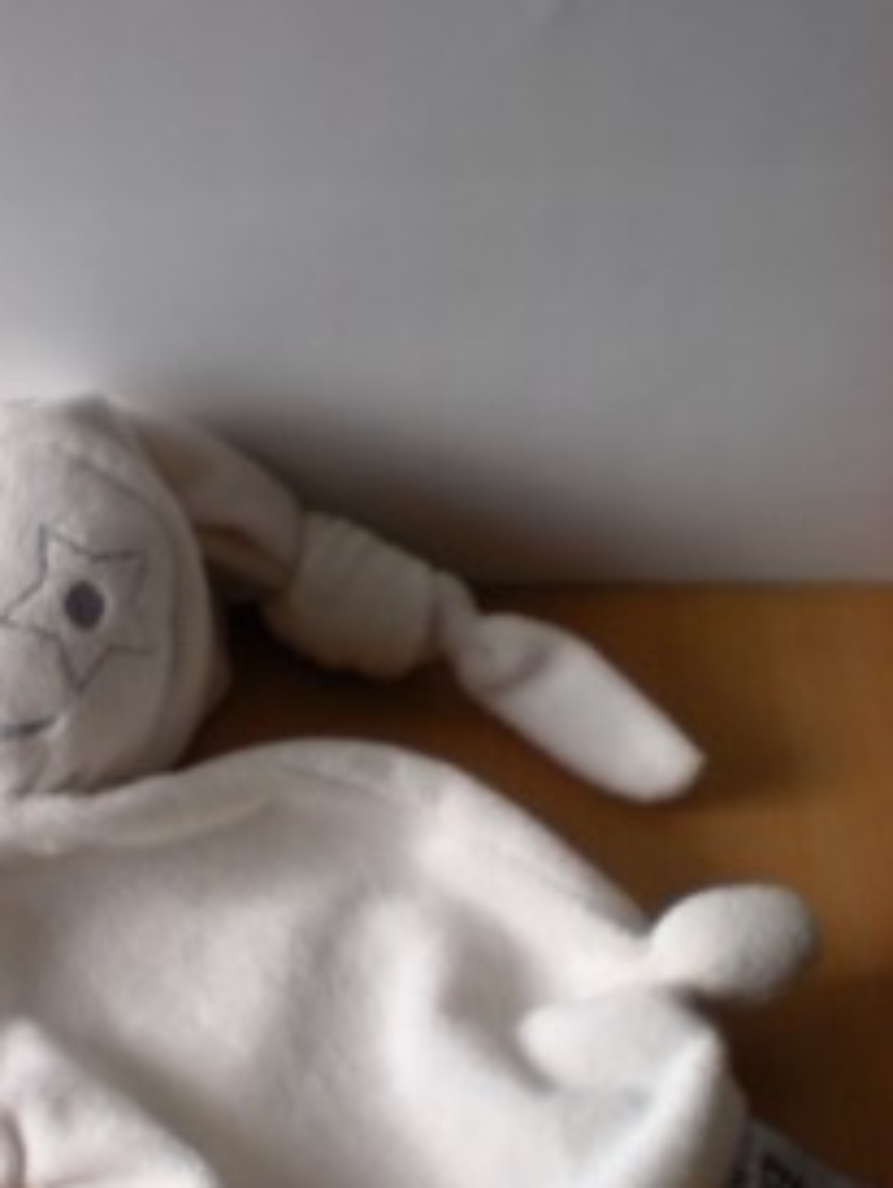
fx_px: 2473
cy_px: 911
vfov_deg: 26.6
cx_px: 52
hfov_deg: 20.0
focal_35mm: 72
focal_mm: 6.3
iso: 104
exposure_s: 1/59.8
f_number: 3.1
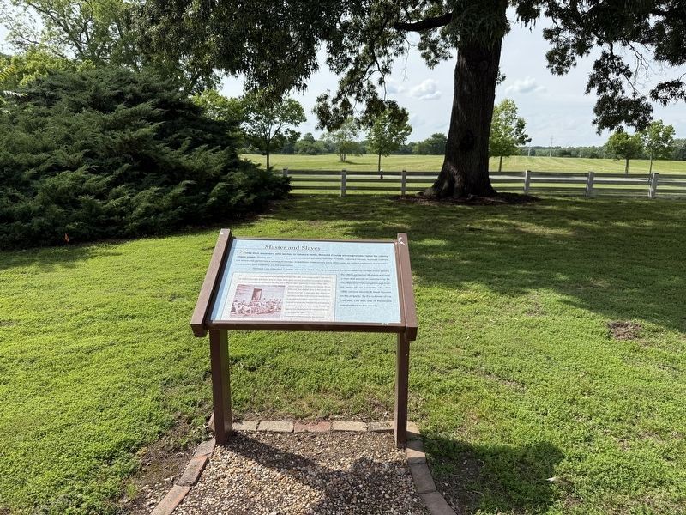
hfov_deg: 71.6
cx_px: 343
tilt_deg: -10.6
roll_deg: -1.5
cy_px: 258
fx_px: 476
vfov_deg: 56.8
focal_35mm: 24
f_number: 1.78
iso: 80
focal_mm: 6.76
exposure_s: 1/3425
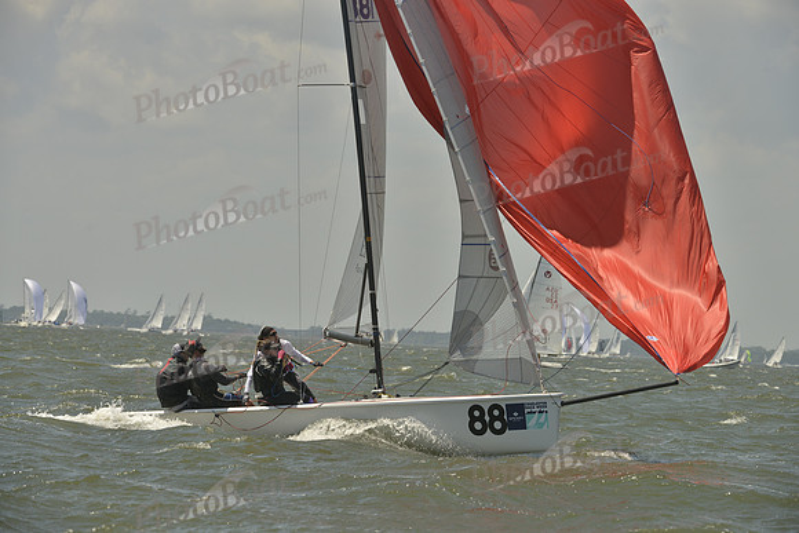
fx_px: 4440
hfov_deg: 10.3
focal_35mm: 200
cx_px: 400
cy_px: 266
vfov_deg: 6.9
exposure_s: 1/1250
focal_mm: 200
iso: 280
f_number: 9
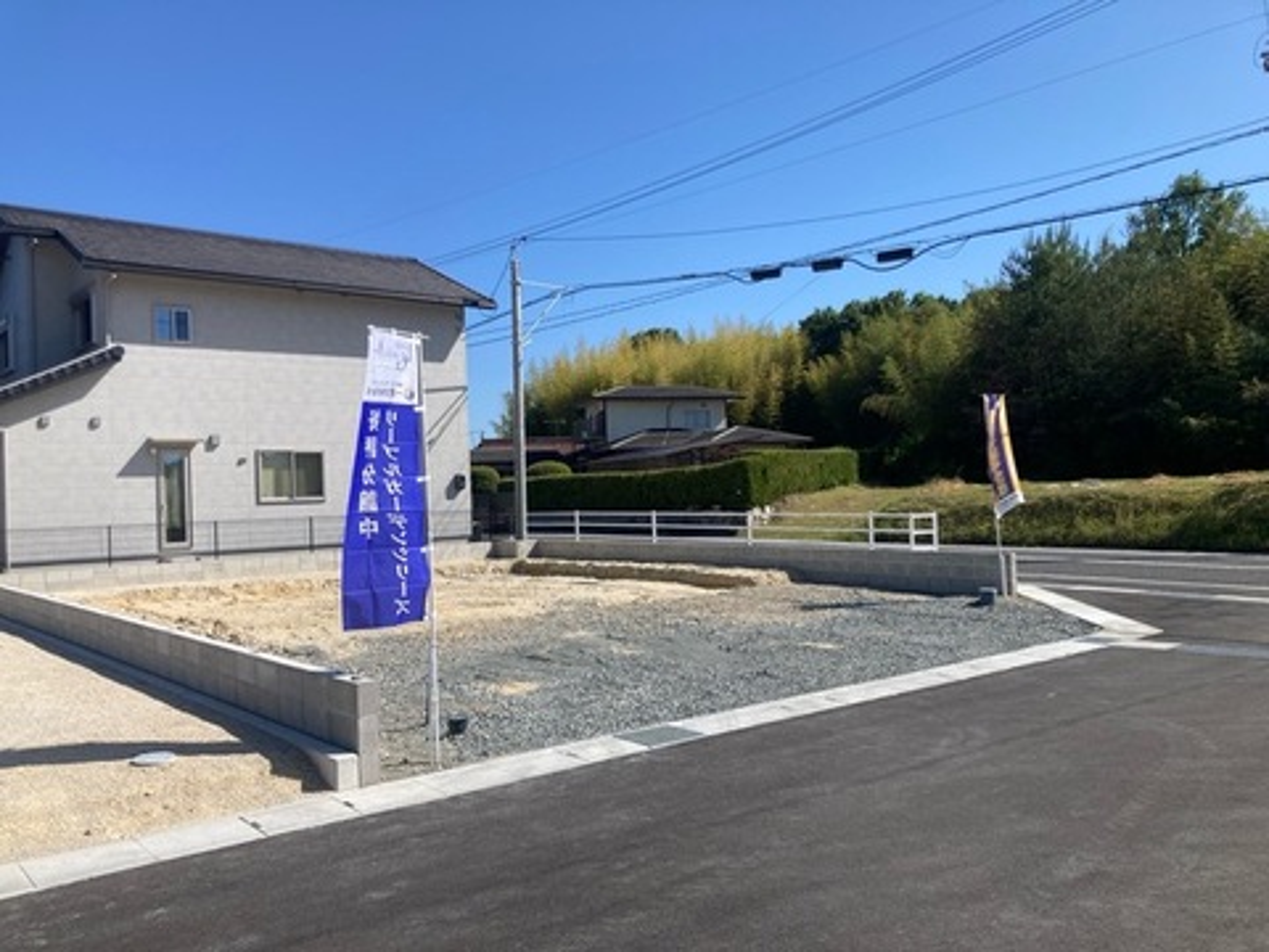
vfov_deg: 49.7
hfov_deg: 63.4
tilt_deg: +2.2
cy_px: 476
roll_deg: +0.5
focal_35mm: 28
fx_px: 1026
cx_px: 634
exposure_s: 1/2315
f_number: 1.8
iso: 20
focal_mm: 3.99
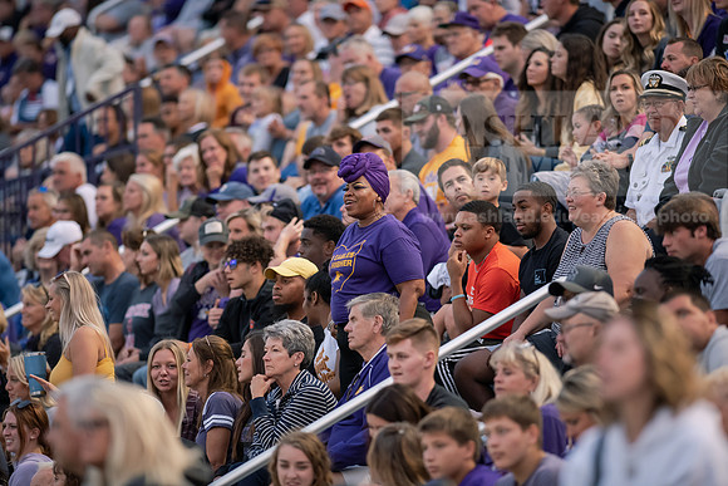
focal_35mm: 300
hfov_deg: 6.9
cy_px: 243
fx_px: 6068
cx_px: 364
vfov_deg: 4.6
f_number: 2.8
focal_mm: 300
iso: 2500
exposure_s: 1/800
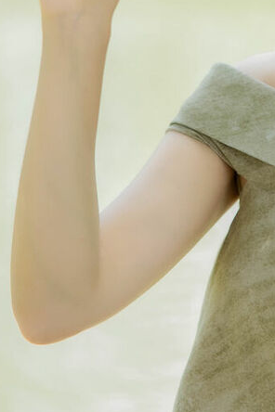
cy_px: -54
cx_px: 356
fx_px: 2440
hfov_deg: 6.4
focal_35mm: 213
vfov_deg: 9.6
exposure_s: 1/320
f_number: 2.8
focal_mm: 60
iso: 100
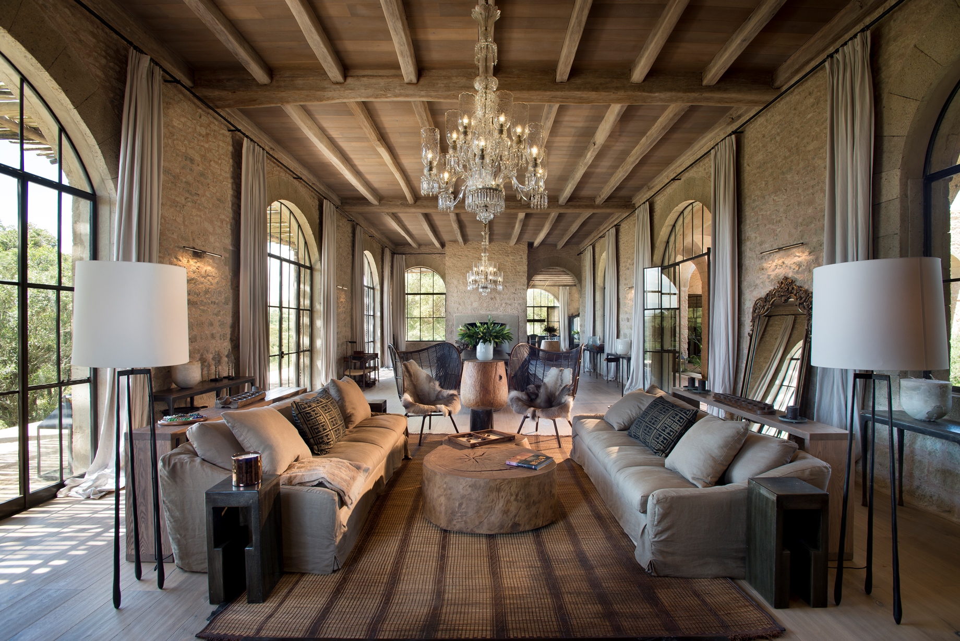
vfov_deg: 70.5
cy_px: 320
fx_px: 453
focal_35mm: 17
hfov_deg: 93.3
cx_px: 480
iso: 200
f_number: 9.5
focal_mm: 17
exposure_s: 1/4
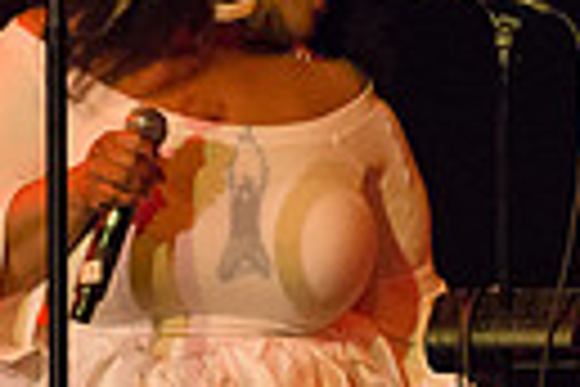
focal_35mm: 650
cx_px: 243
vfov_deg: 2.1
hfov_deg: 3.2
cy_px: 200
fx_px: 10471
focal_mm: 145
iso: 4000
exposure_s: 1/320
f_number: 2.8
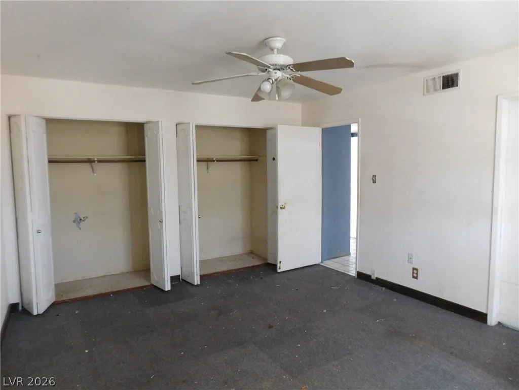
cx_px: 260
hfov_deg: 73.9
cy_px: 195
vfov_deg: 58.9
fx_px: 345
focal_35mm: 23
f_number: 3
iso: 450
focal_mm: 4
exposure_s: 1/8
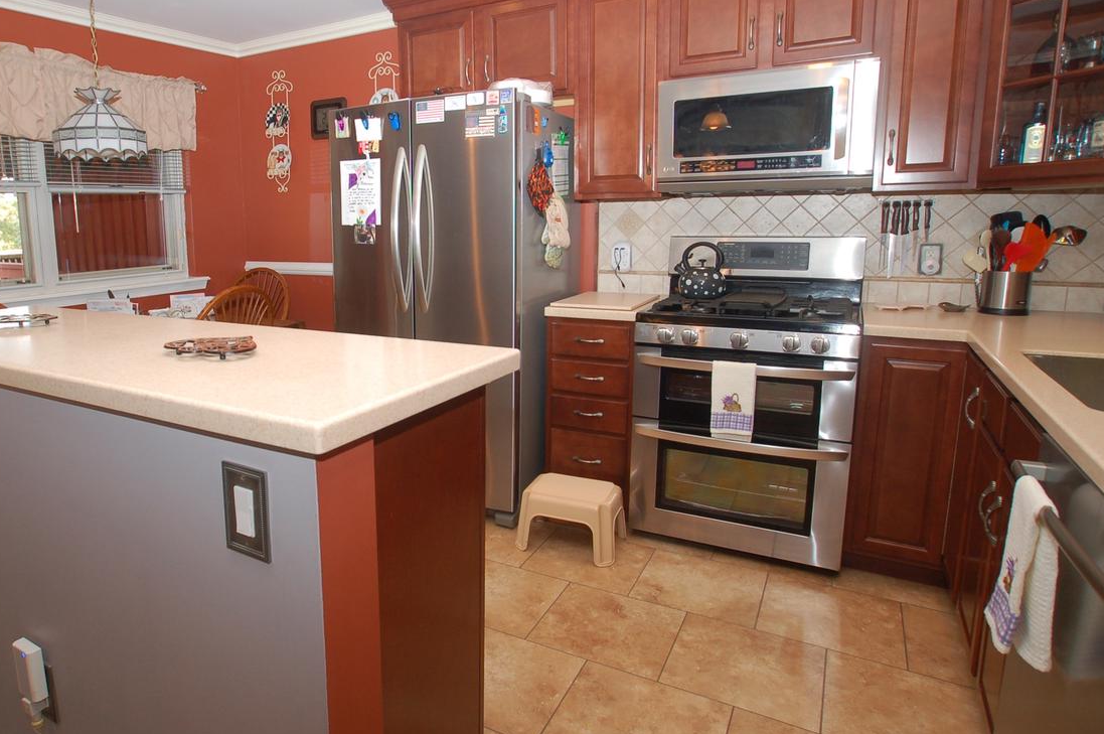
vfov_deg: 57.7
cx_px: 420
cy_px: 318
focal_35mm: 22
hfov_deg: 78.2
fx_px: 663
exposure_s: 1/60
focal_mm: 11
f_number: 4.5
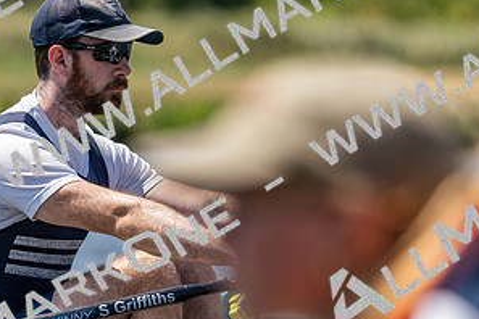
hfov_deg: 2.7
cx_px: 192
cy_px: 193
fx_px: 10165
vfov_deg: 1.8
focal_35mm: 764
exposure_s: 1/2000
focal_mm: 391
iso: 320
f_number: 6.3
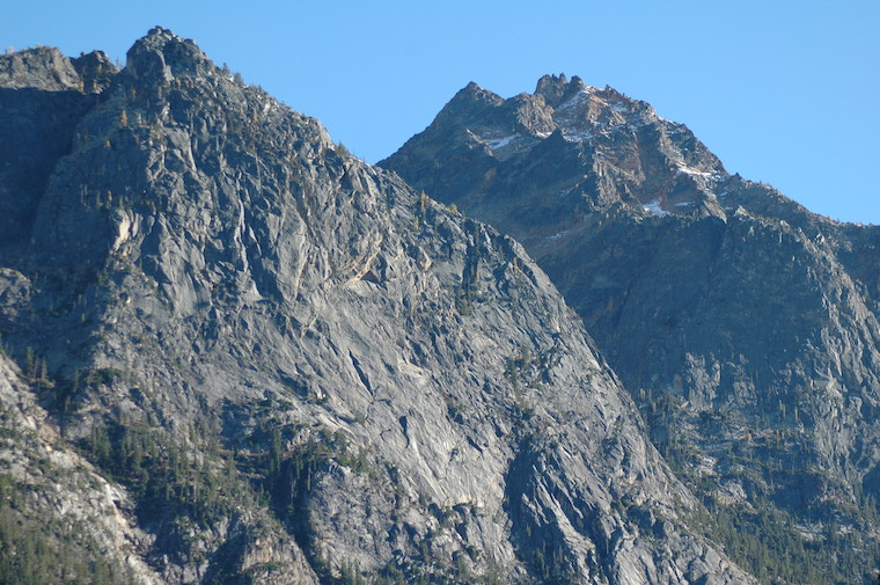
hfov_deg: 13.7
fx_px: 3663
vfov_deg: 9.1
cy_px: 292
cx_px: 440
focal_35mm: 150
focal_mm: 100
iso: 200
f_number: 5.6
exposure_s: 1/500
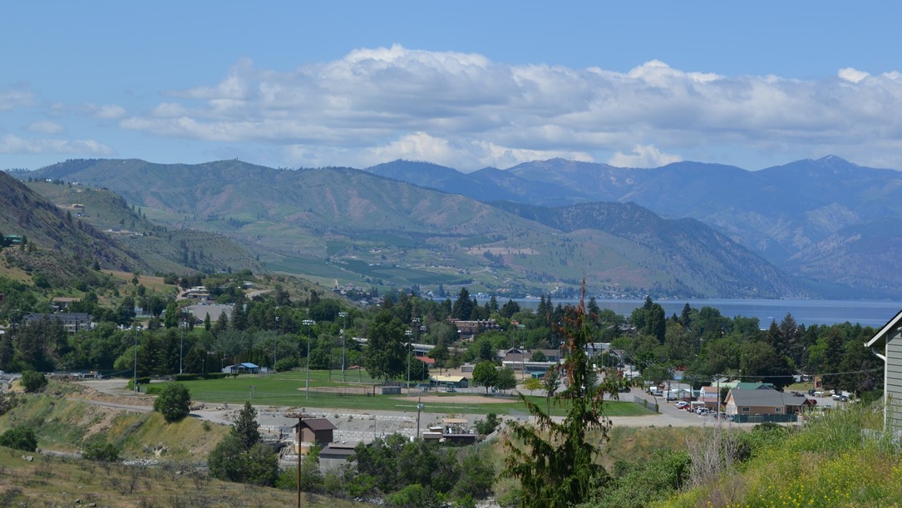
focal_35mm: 87
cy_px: 265
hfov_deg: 24.6
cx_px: 450
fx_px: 2070
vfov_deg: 14.0
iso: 100
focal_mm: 55
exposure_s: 1/320
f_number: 9
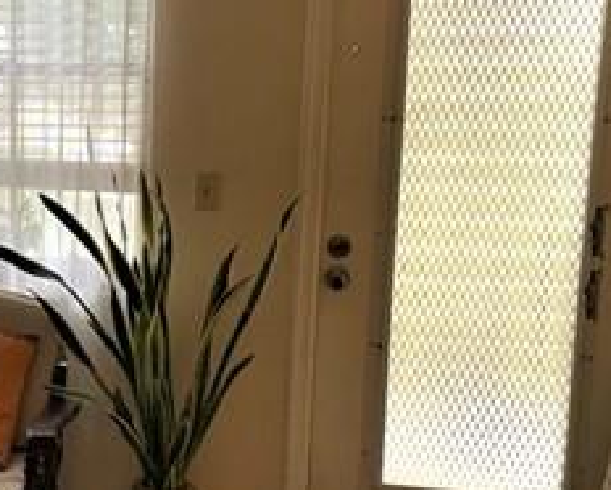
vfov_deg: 21.9
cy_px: 274
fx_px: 1267
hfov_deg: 25.0
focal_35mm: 70
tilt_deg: -12.3
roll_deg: -0.7
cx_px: -82
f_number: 1.6
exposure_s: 1/60
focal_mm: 4.2
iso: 100
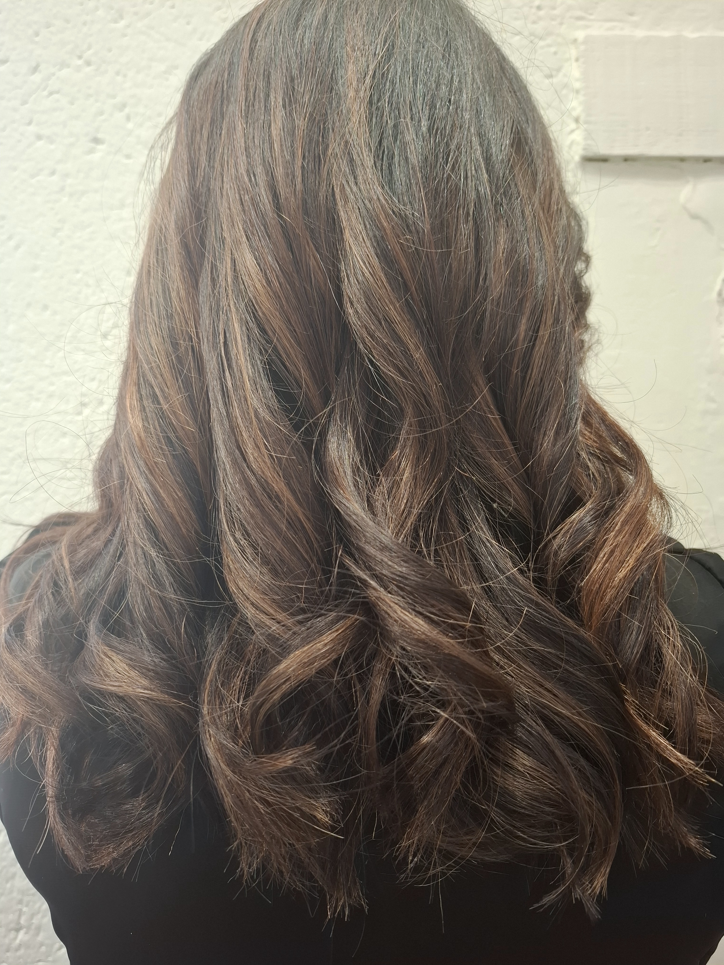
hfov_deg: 58.9
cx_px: 362
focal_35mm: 23
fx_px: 641
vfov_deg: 73.9
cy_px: 482
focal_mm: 5.54
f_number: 1.8
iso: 320
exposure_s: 1/50
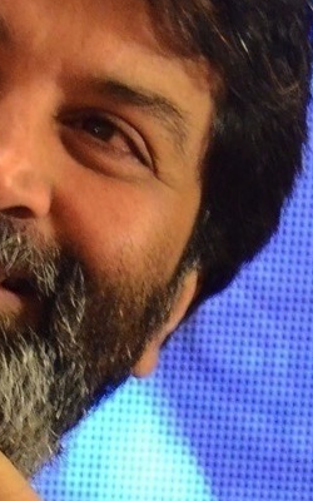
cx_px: -46
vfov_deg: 2.7
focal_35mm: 786
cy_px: 700
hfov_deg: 1.7
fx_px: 10734
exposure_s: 1/80
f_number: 6.3
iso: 3200
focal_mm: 105
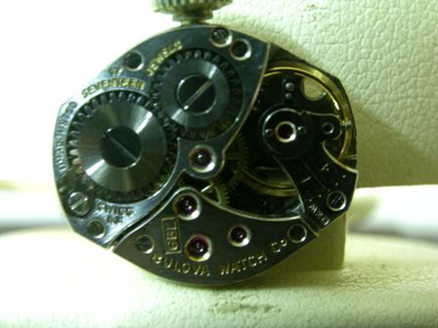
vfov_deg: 27.5
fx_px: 671
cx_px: 219
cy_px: 164
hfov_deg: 36.2
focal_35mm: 53
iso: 200
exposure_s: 1.36
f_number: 6.2
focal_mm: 11.1
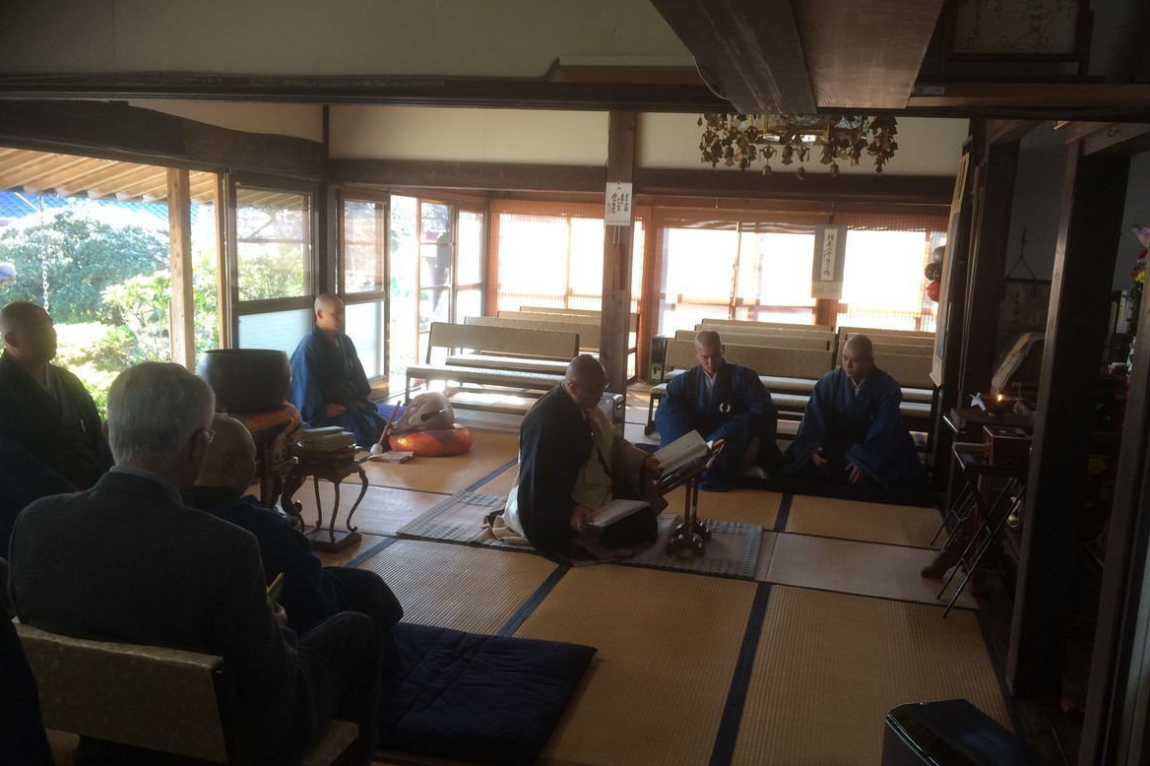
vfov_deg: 42.2
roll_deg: -1.7
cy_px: 430
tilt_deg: -10.8
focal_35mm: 31
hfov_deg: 60.3
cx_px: 586
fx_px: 990
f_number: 2.2
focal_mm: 4.15
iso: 40
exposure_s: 1/33
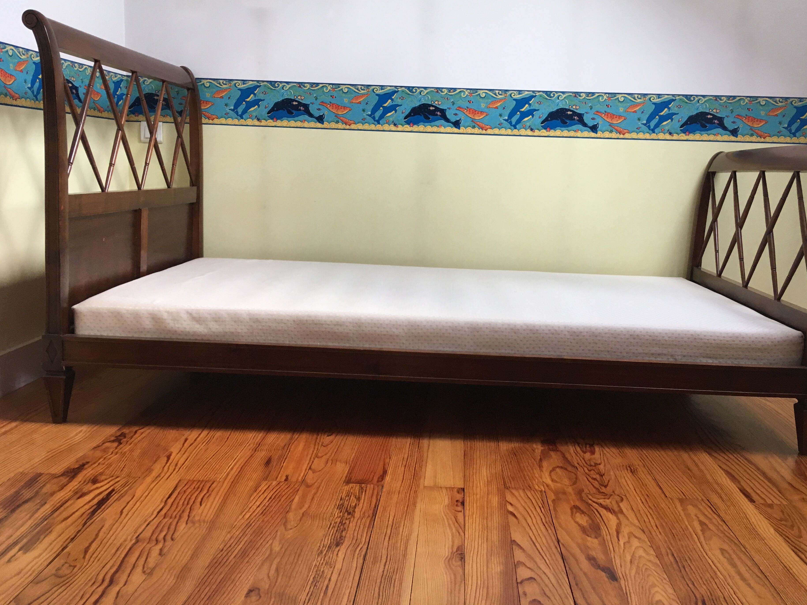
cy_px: 273
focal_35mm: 32
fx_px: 746
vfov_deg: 44.1
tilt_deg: -8.9
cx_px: 441
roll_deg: -2.0
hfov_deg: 56.7
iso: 64
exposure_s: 1/33
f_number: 2.2
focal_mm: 4.15
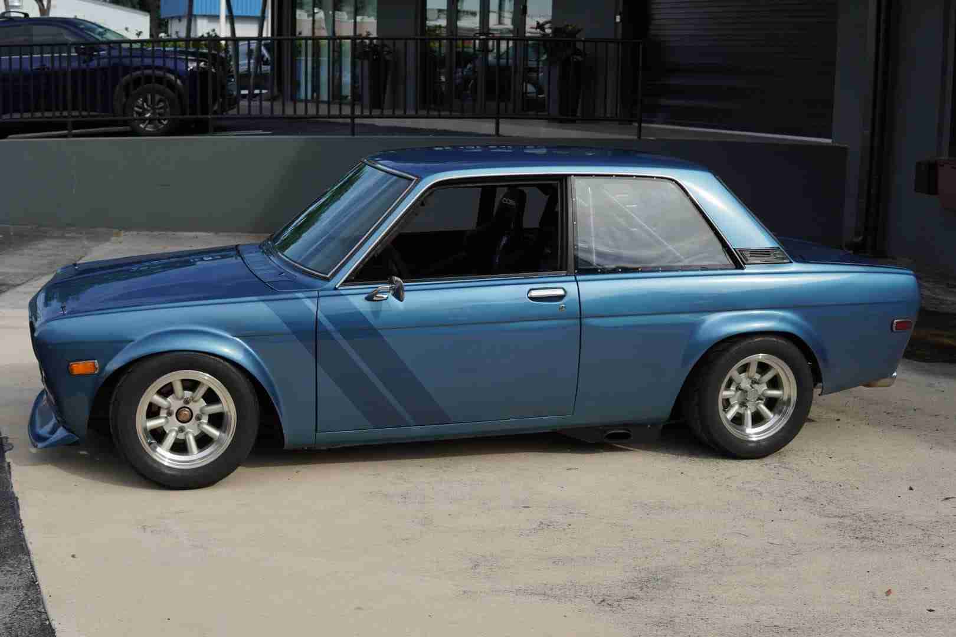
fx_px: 1195
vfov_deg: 29.9
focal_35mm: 45
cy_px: 318
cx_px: 478
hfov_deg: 43.6
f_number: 5
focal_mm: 30
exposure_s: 1/250
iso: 100
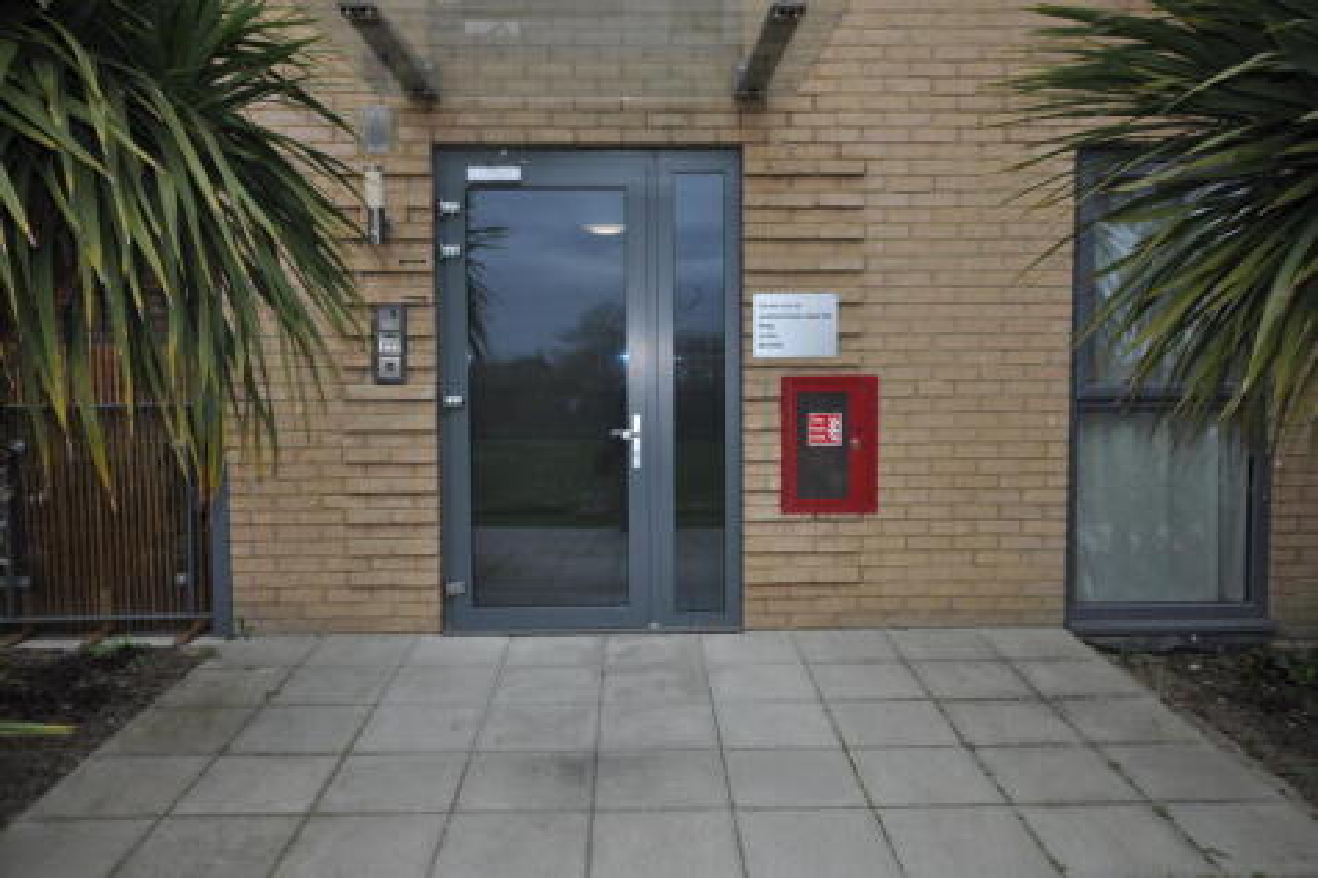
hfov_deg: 61.9
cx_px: 659
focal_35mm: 30
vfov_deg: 43.6
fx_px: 1098
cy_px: 439
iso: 200
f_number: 9
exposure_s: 1/200
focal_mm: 20
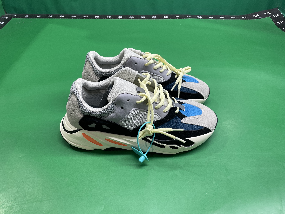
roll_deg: -1.3
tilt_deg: -41.8
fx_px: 214
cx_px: 142
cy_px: 107
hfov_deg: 67.3
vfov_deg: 53.1
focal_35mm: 26
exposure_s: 1/100
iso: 64
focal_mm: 4.2
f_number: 1.6
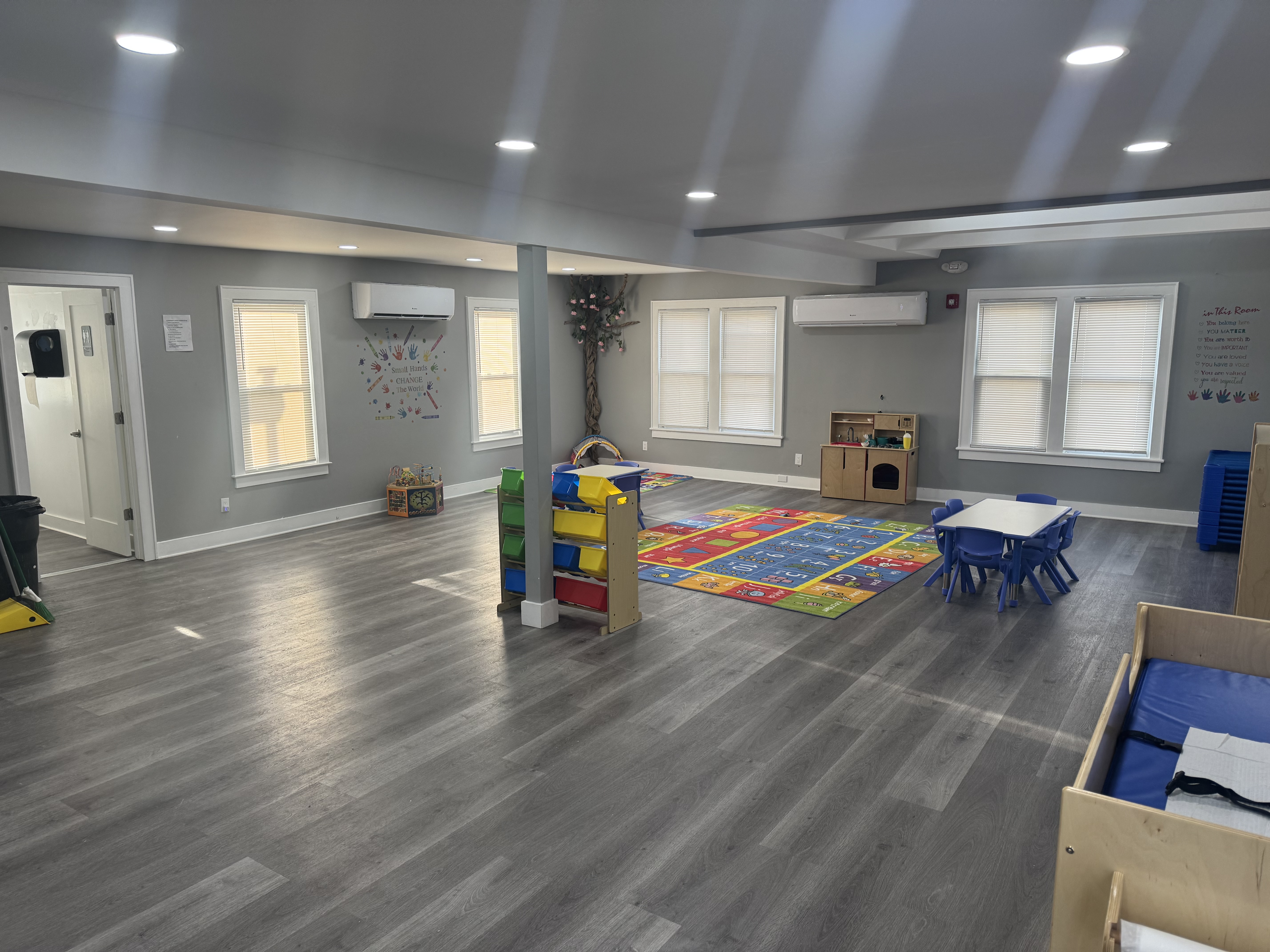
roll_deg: -0.4
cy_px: 476
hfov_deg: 71.6
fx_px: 881
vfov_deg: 56.8
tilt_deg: -9.6
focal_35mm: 24
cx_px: 635
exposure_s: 1/163
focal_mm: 6.76
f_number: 1.78
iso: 100
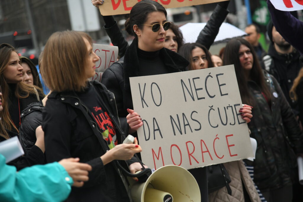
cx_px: 152
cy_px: 101
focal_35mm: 120
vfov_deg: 11.4
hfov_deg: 17.1
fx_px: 1010
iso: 500
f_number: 4
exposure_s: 1/640
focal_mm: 120
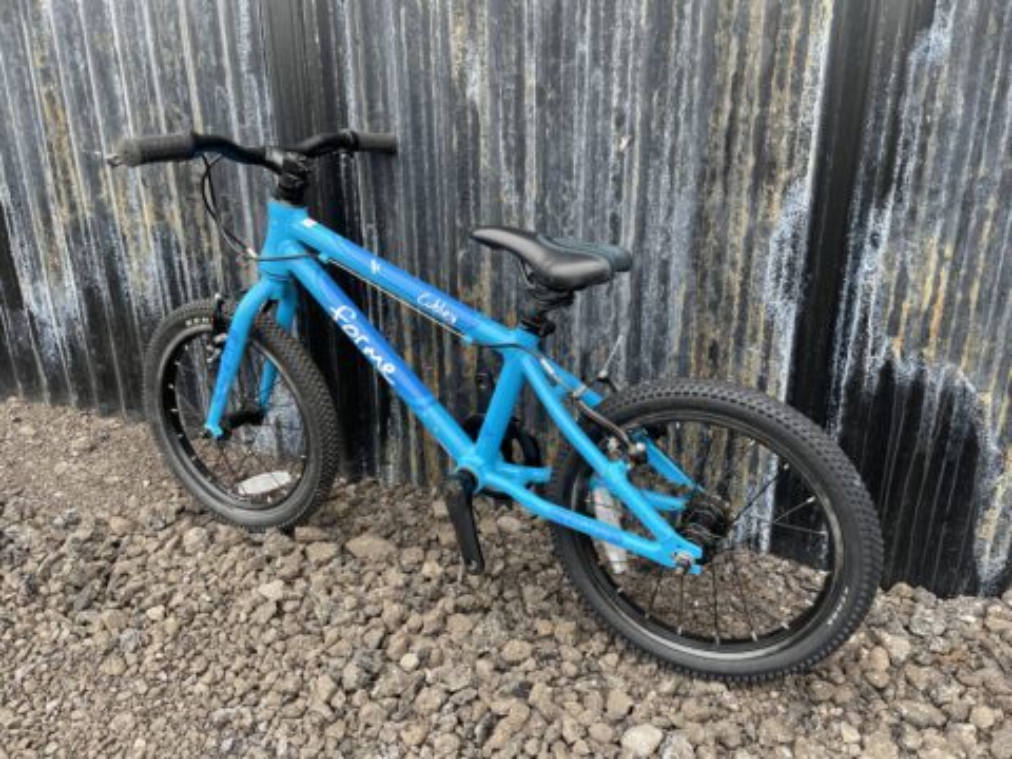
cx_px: 506
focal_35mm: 26
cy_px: 380
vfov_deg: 53.1
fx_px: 760
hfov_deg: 67.3
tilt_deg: -20.2
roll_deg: +1.5
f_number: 1.6
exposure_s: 1/205
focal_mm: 4.2
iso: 32
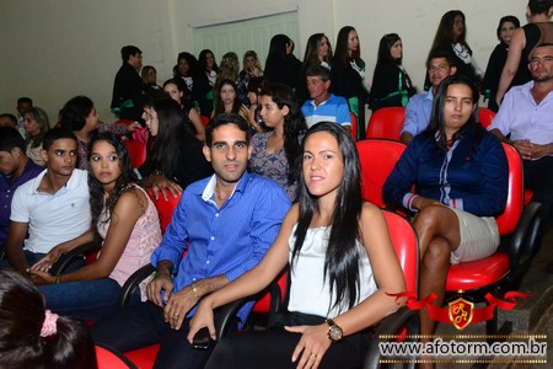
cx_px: 276
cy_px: 184
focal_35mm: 33
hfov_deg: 57.2
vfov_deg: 40.0
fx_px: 507
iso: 3200
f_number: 6.3
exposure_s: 1/80
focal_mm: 22
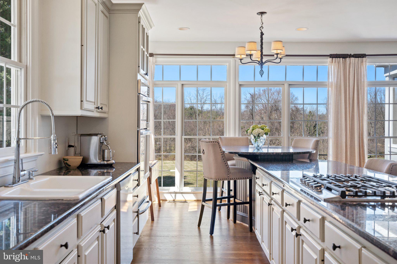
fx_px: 386
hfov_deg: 54.4
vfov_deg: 37.8
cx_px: 198
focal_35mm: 35
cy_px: 132
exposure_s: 1/125
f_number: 8
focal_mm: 35
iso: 500
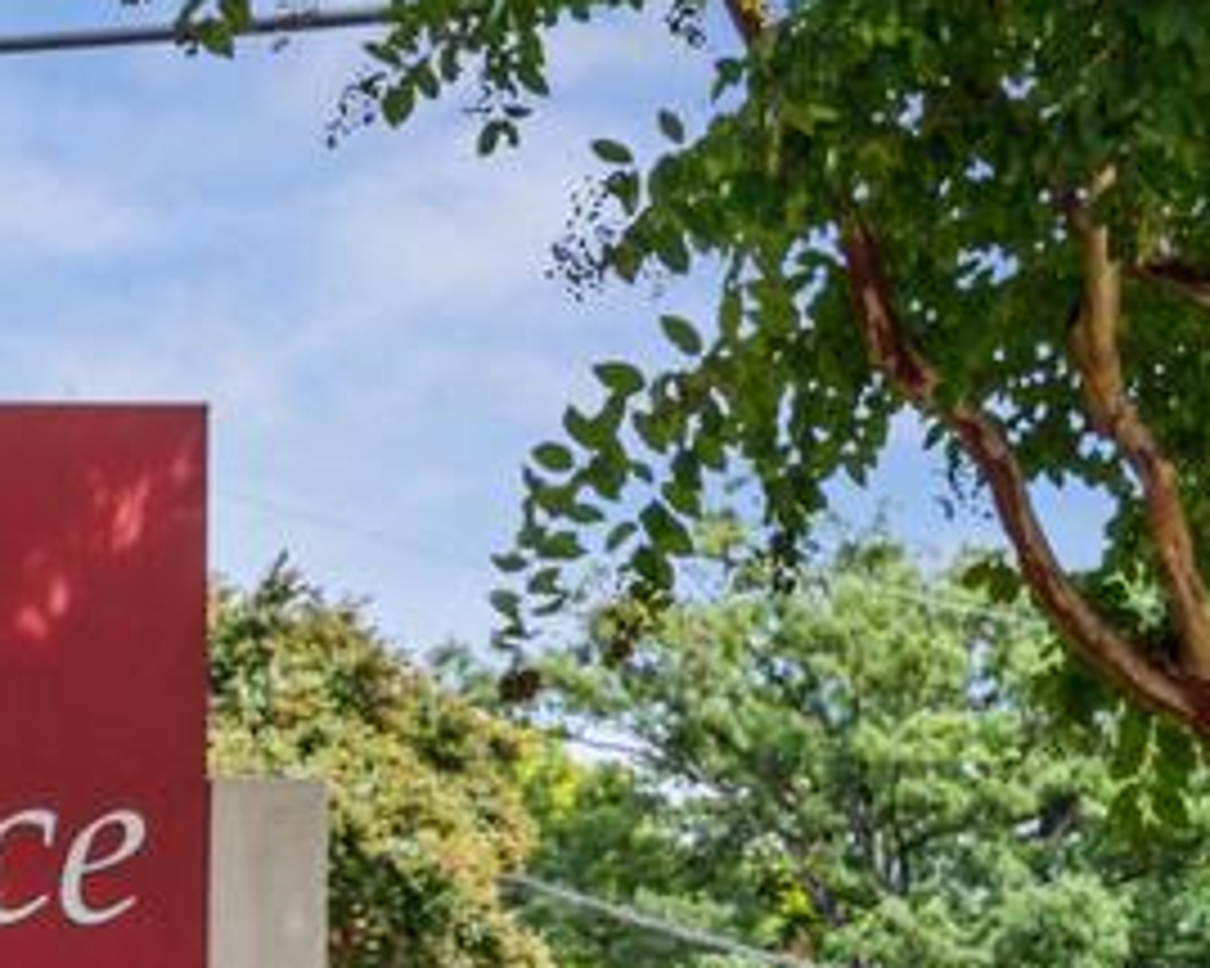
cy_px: 1096
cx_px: -229
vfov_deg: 12.1
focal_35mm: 125
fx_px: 4475
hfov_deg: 14.9
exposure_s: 1/400
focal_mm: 35
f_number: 8
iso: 200
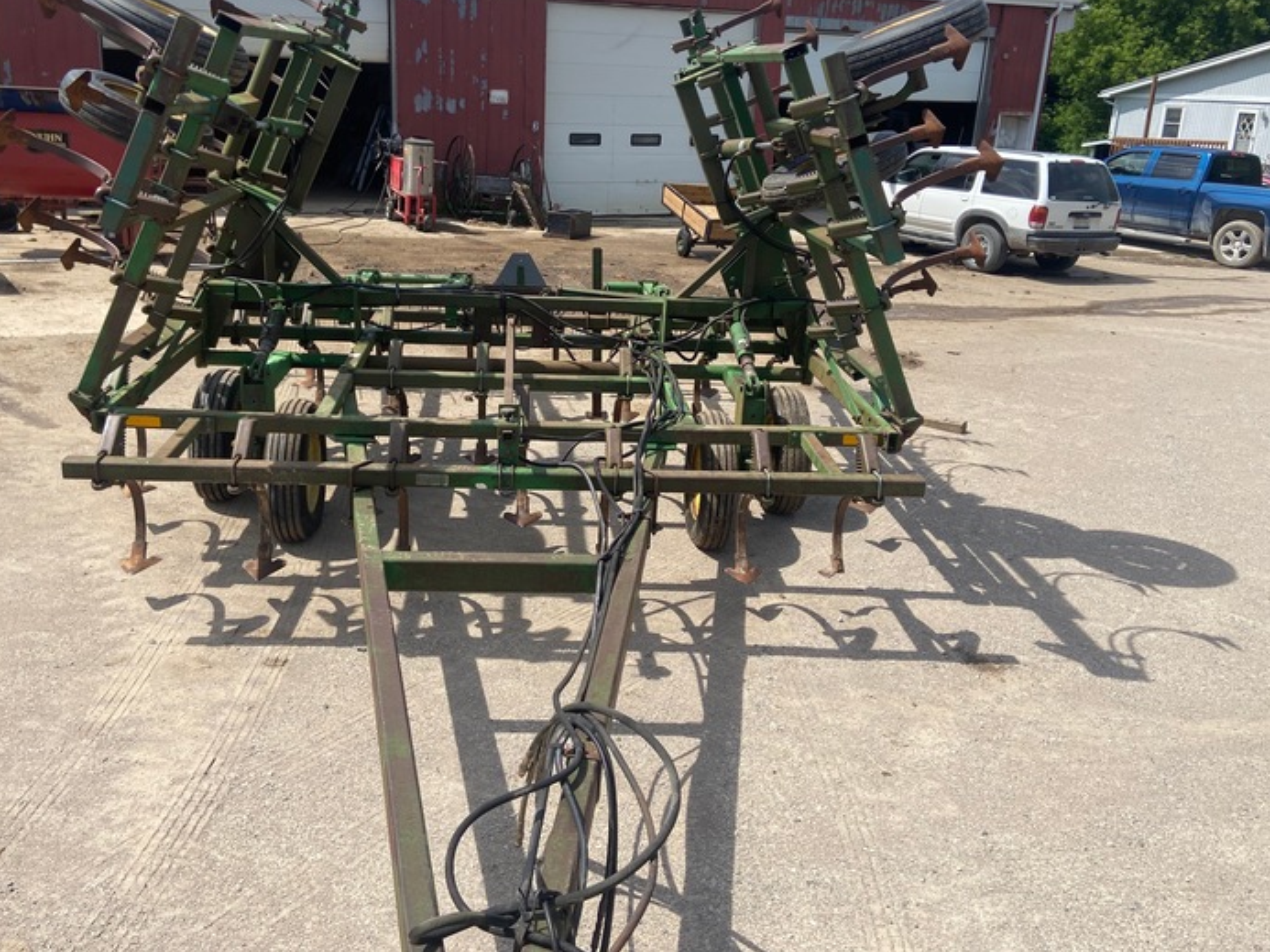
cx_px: 575
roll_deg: -1.5
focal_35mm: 30
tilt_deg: -18.5
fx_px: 1101
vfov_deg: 46.7
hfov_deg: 59.8
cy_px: 406
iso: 32
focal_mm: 4.25
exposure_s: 1/2625
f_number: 1.8
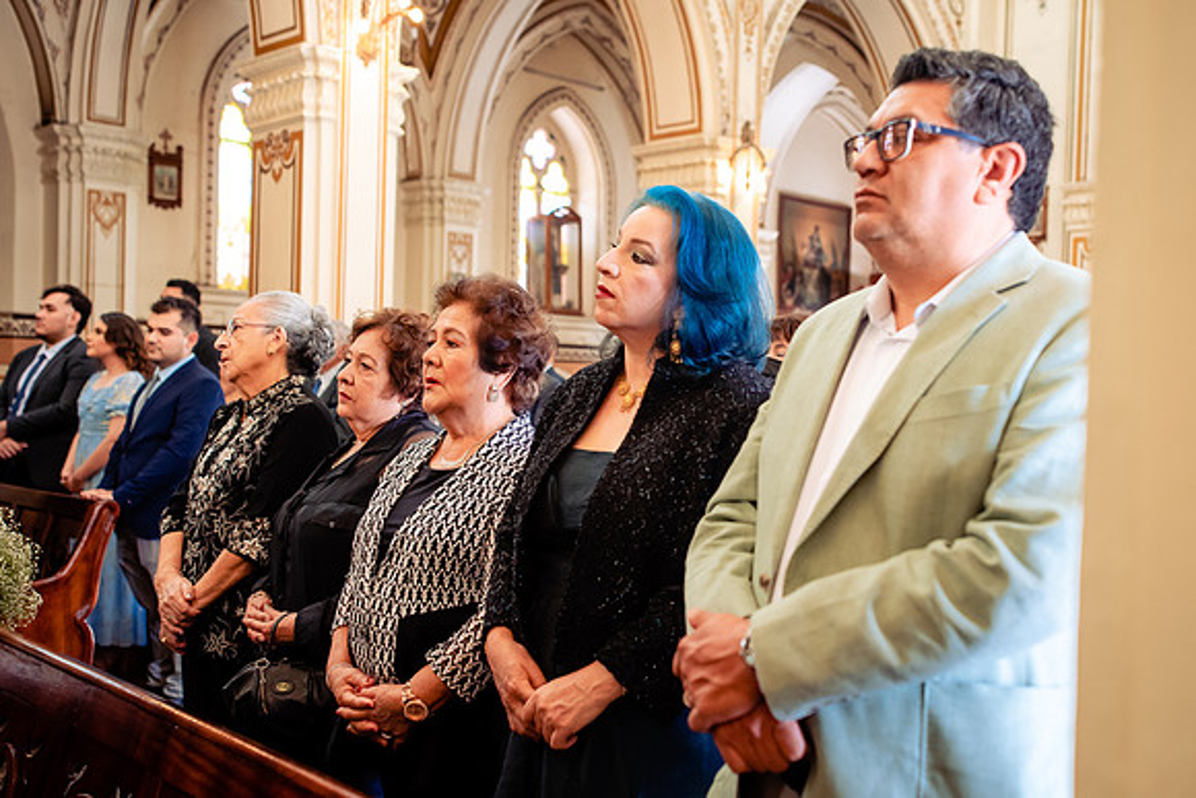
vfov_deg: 32.6
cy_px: 404
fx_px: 1364
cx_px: 667
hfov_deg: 47.3
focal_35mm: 41
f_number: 3.2
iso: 1250
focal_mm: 35
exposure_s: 1/100
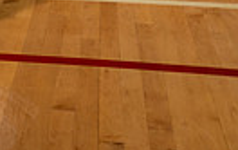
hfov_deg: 18.2
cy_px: -244
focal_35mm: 111
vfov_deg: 9.9
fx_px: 721
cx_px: -5
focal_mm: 32
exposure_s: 1/250
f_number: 5.6
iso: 500
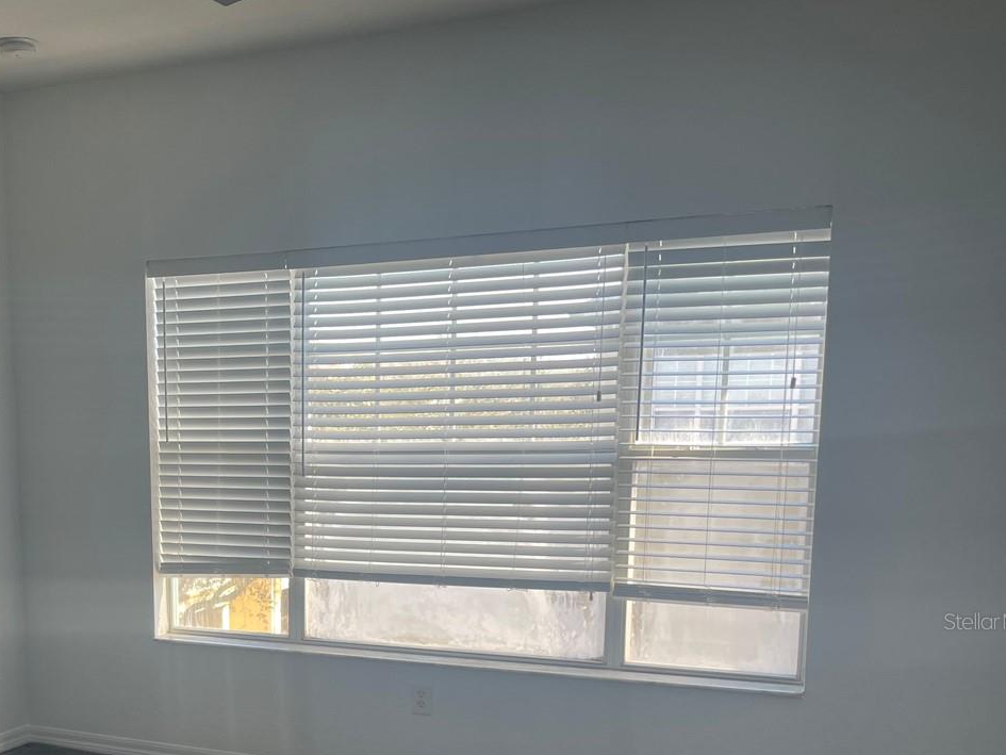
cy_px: 621
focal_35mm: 44
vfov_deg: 31.9
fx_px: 1279
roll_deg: +1.6
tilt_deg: -8.6
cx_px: 193
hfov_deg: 41.0
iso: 32
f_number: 1.6
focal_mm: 4.2
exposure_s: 1/121
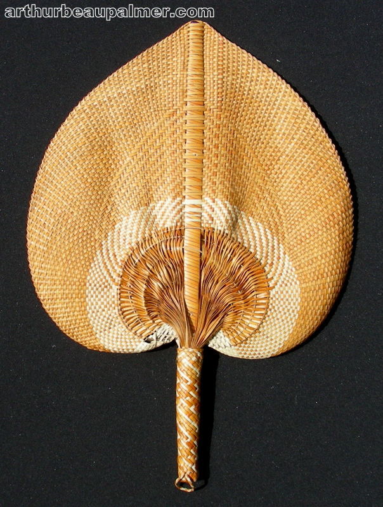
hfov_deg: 37.9
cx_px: 192
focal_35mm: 38
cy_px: 254
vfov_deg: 48.9
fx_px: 558
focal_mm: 6.3
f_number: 4
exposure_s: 1/616
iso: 50
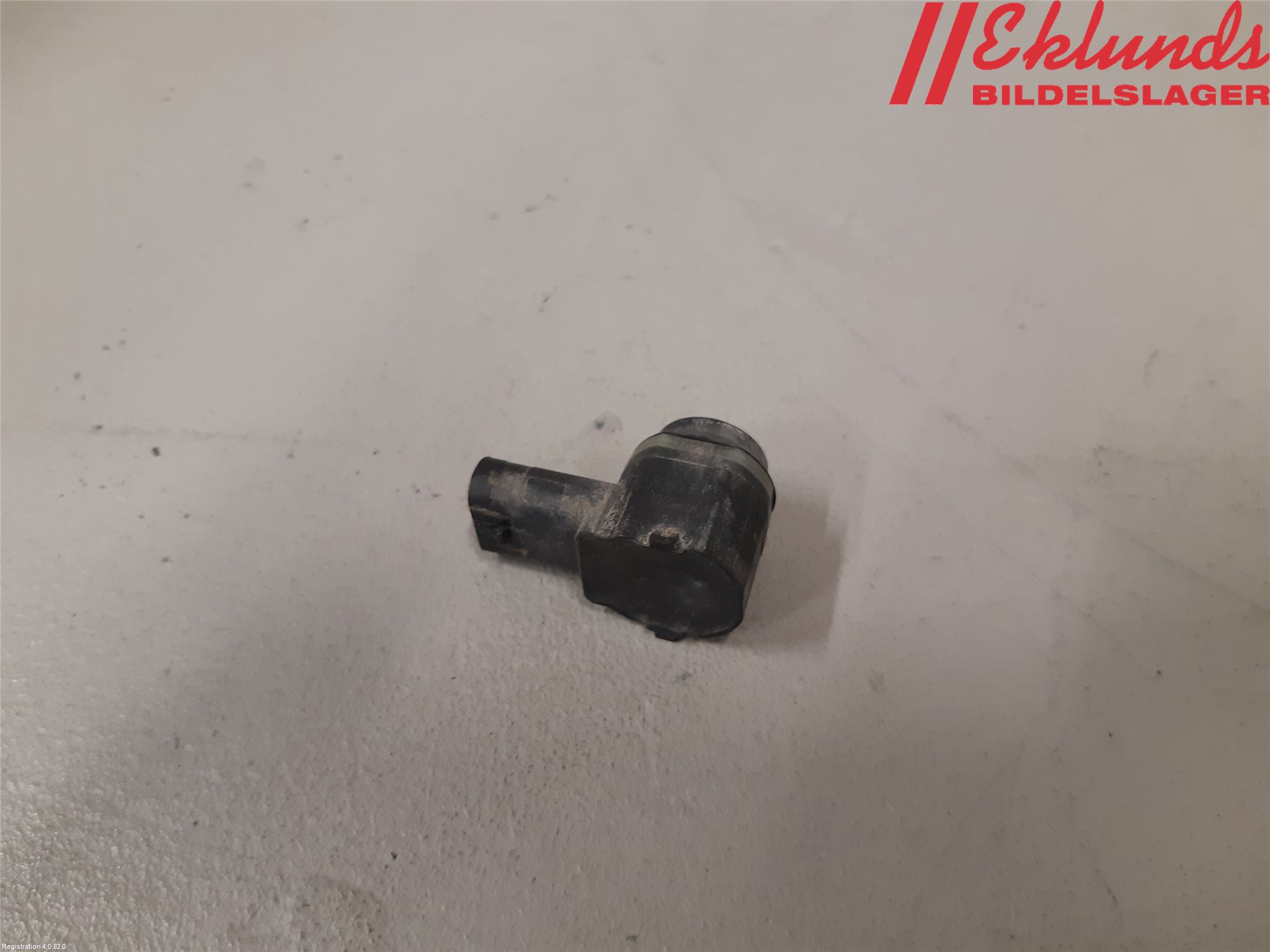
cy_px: 476
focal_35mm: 26
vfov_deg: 53.1
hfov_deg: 67.3
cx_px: 635
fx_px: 954
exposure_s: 1/50
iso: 160
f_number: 1.7
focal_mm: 3.93
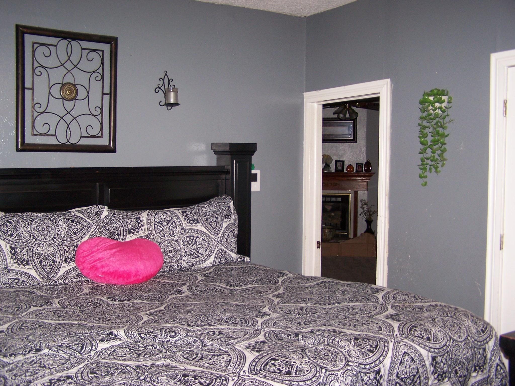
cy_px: 193
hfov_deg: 49.0
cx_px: 258
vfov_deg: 37.7
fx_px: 565
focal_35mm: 38
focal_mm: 6.3
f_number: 2.8
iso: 140
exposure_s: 1/60
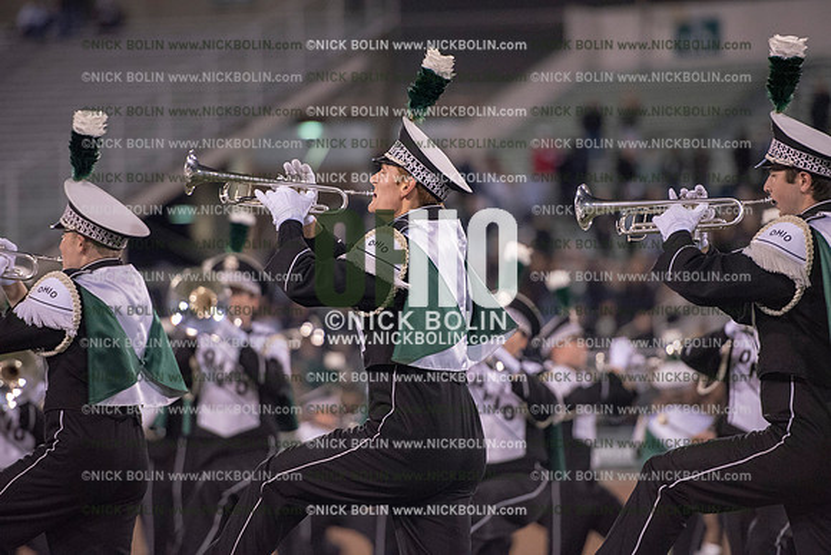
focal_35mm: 200
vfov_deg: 6.9
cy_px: 278
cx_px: 416
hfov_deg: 10.3
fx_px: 4618
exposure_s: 1/1250
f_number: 3.2
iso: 5000
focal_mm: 200
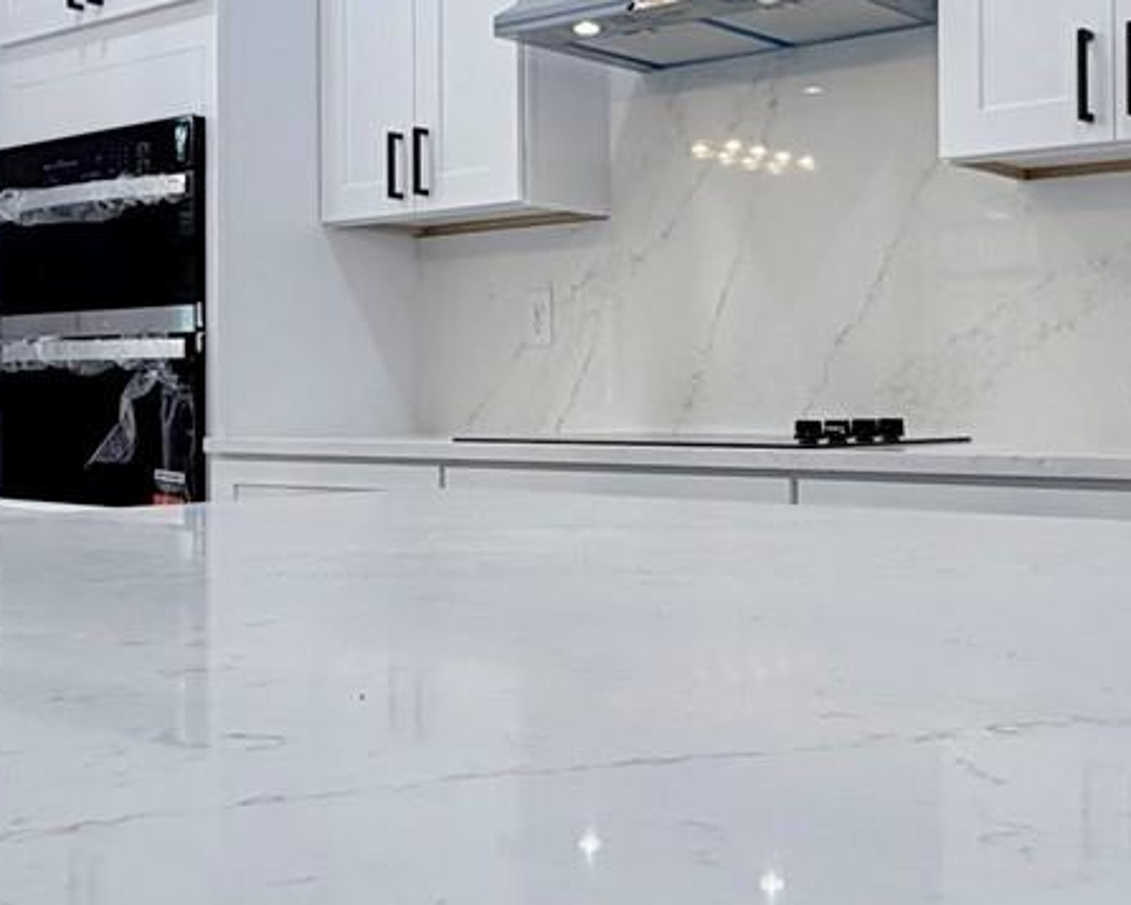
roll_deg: +0.9
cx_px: 652
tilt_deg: +0.6
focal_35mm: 49
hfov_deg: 38.0
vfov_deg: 30.8
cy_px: 383
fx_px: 1641
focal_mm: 2.22
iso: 100
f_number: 2.2
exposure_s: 1/120
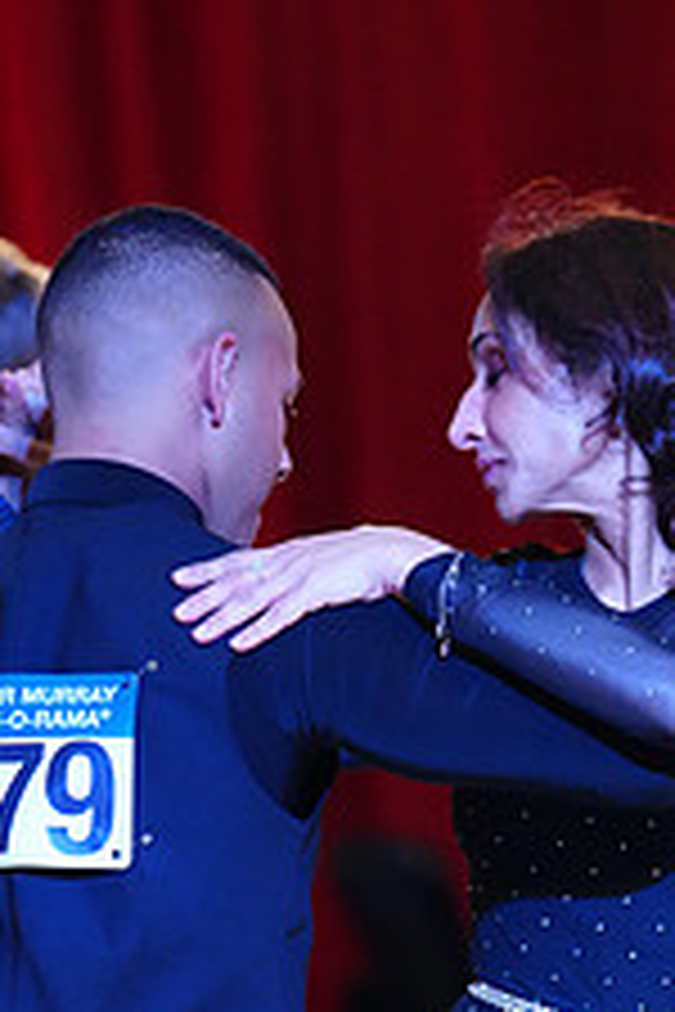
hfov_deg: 4.3
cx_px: 574
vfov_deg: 6.4
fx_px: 8999
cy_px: 1295
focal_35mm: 320
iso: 5000
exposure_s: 1/500
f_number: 2.8
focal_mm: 124
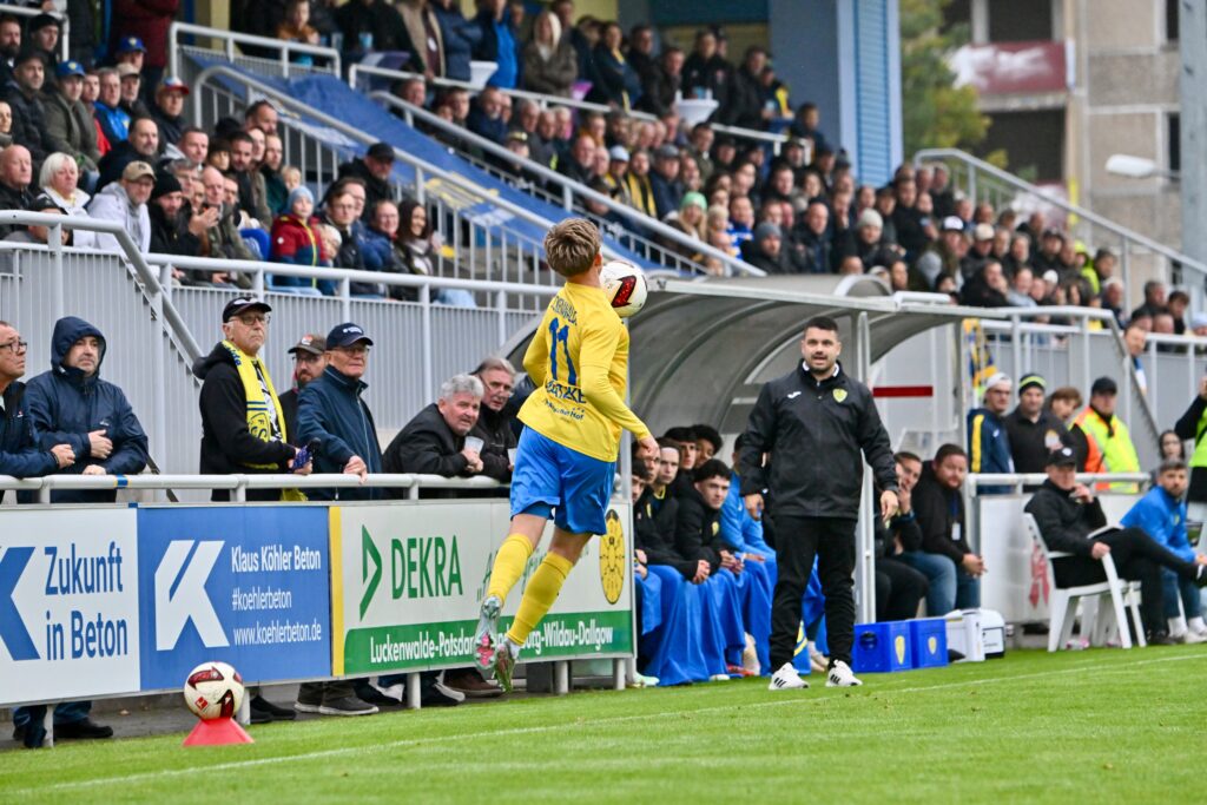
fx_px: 8047
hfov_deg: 8.6
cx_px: 604
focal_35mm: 240
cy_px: 402
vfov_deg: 5.7
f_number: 5.3
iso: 3200
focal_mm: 240
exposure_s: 1/1600
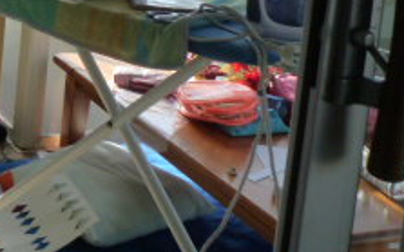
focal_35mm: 76
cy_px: -152
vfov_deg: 15.5
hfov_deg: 24.0
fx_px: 836
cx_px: -112
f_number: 2.8
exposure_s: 1/320
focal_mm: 4.4
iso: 160
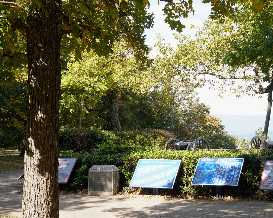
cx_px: 186
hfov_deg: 28.5
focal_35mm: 66
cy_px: 111
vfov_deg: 23.1
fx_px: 533
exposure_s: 1/200
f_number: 13
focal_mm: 45
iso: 800
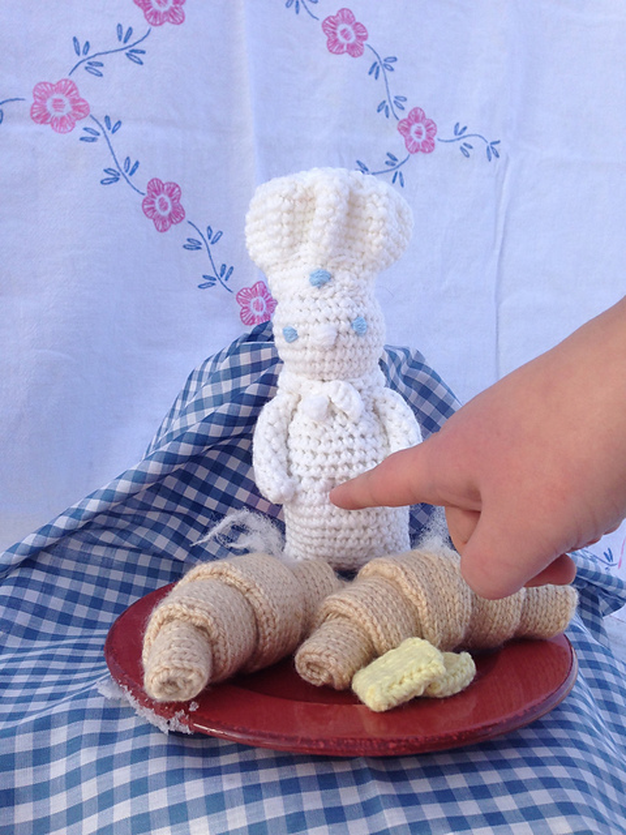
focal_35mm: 33
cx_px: 313
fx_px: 796
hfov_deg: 42.9
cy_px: 418
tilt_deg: -7.6
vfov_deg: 55.4
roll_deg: -1.4
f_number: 2.4
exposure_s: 1/821
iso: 50
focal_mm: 4.12
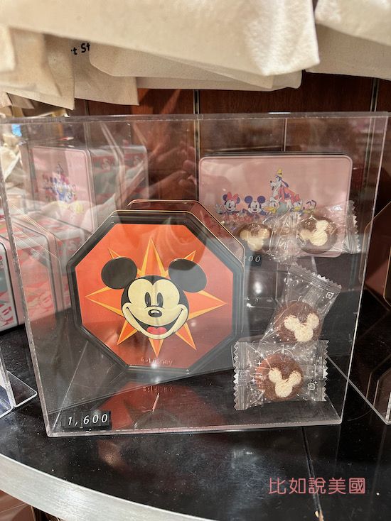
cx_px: 196
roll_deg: +1.6
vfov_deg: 71.6
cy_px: 260
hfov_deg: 56.8
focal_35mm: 24
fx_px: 362
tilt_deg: -18.6
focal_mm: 6.86
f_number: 1.78
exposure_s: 1/100
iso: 200
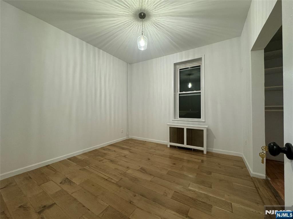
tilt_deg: -0.2
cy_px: 110
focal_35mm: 14
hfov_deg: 102.1
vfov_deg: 85.7
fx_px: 119
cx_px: 146
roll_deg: +0.3
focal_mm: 2.22
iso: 250
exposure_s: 1/60
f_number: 2.2
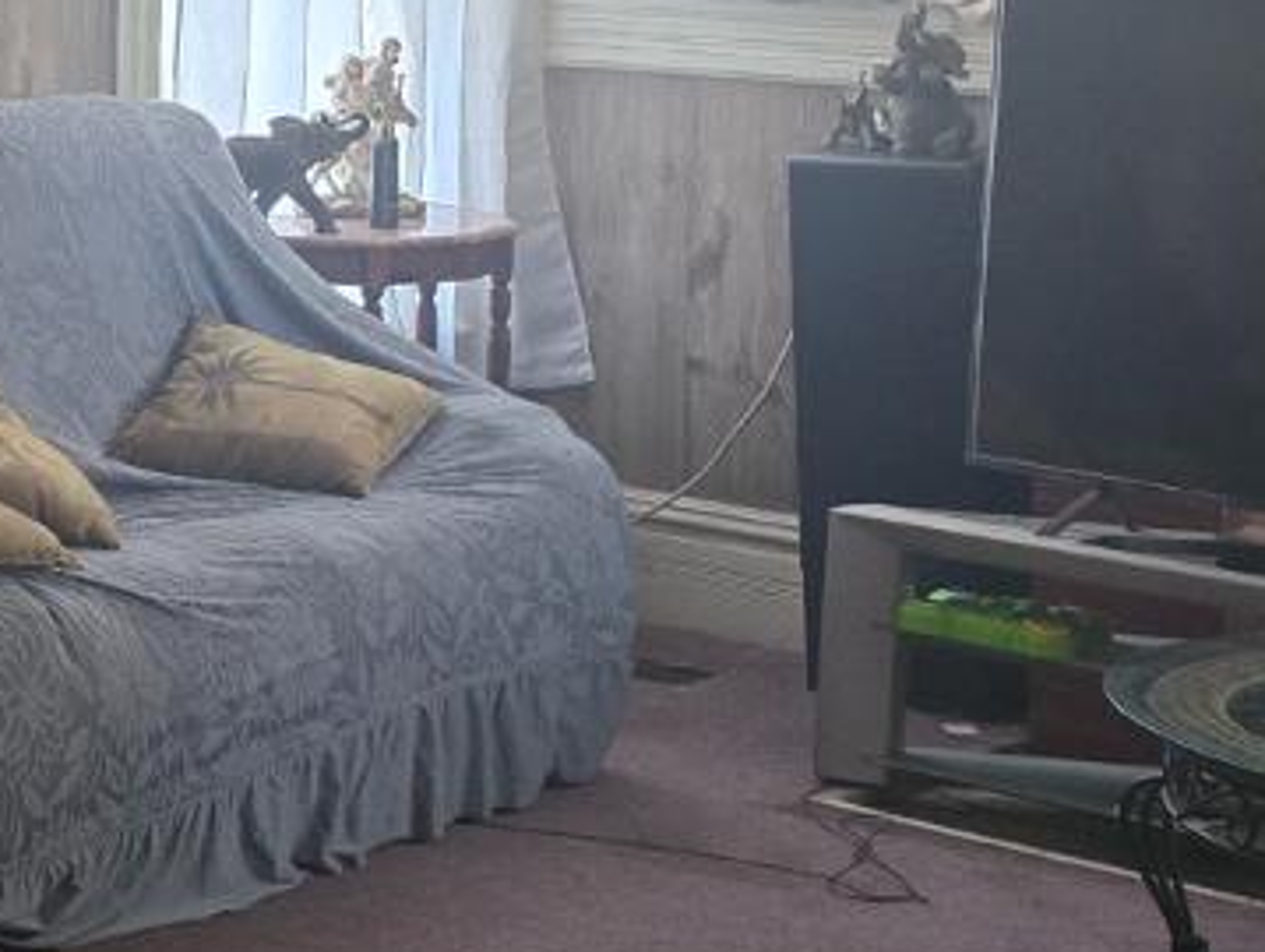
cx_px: -539
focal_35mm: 96
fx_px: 3512
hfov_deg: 18.5
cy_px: -5
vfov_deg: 15.2
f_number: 1.7
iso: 1000
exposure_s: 1/120
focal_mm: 6.3
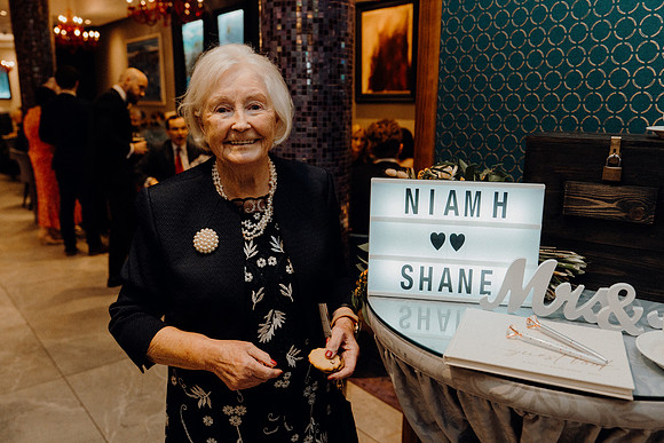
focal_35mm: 29
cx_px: 332
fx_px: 535
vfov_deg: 45.0
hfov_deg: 63.6
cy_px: 222
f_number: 3.5
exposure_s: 1/125
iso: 2500
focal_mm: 29
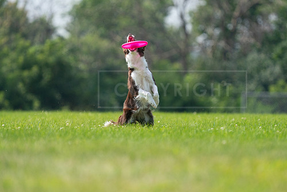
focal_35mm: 502
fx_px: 4004
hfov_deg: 4.1
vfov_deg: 2.7
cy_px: 99
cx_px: 153
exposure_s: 1/4000
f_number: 6.3
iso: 1600
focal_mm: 433
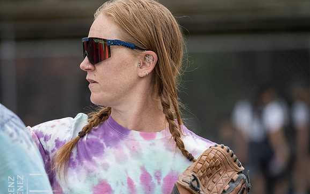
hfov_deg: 6.6
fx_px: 2704
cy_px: 115
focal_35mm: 320
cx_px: 156
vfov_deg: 4.1
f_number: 2.8
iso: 1000
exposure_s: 1/1600
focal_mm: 150
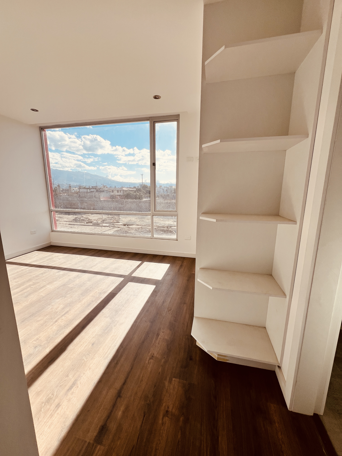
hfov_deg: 89.9
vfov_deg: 106.2
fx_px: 171
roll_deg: -0.2
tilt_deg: -10.8
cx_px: 171
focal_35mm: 13
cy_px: 228
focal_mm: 1.57
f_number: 1.8
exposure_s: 1/1376
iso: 32
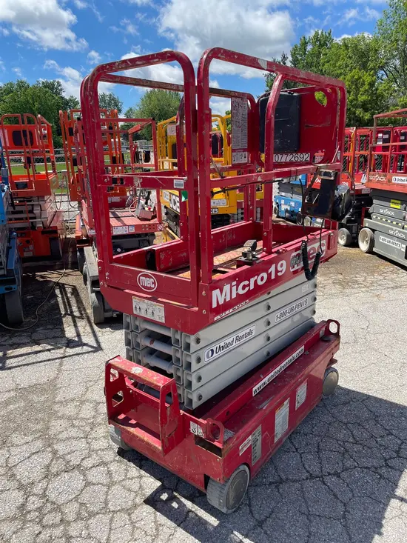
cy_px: 272
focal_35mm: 26
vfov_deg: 67.3
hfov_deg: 53.1
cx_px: 204
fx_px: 407
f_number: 1.6
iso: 32
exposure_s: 1/2618
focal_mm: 4.2
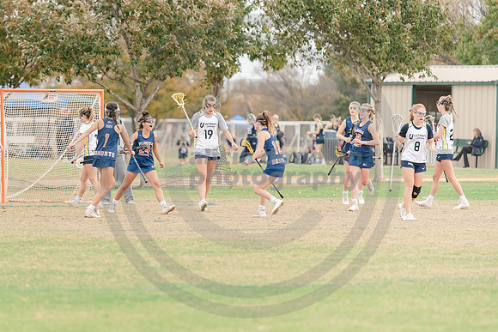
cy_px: 184
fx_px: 4023
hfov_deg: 7.1
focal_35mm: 291
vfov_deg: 4.7
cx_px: 140
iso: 400
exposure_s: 1/1250
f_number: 2.8
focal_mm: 200
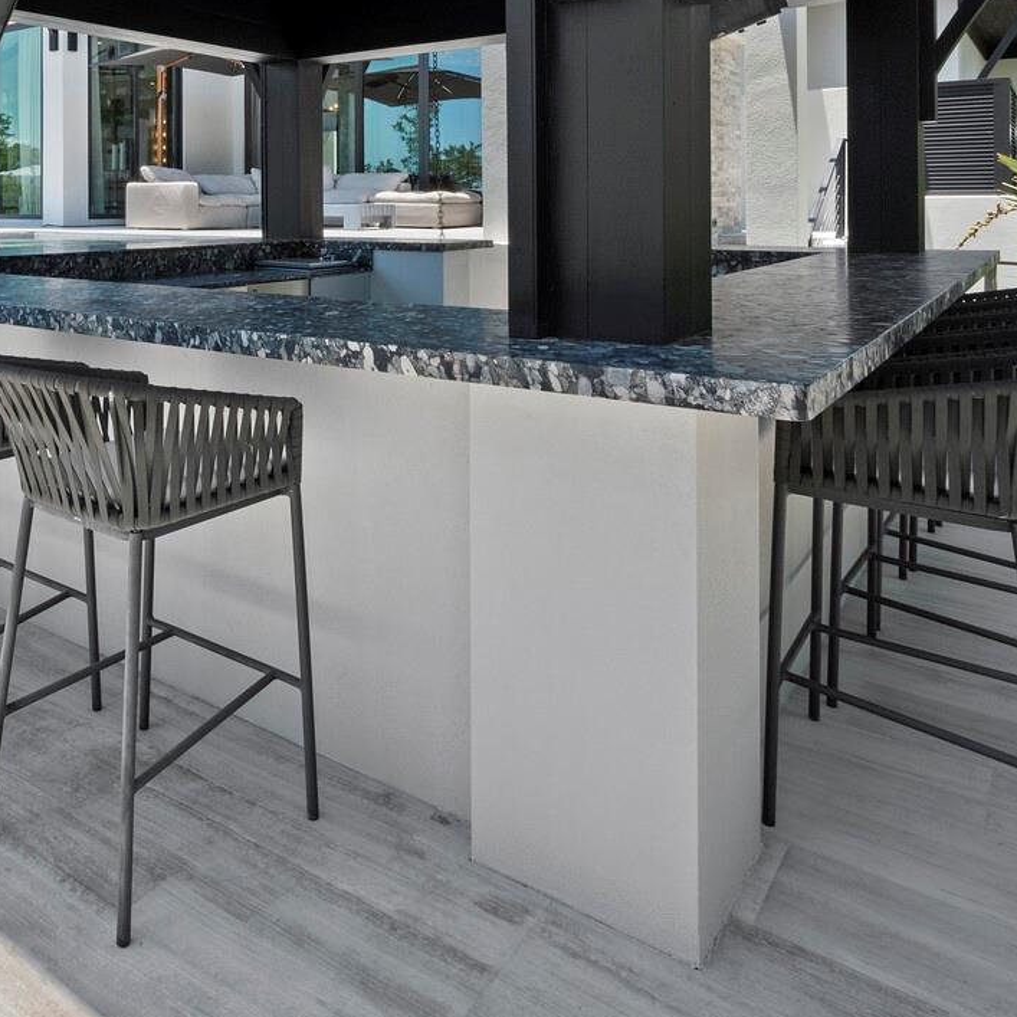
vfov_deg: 53.1
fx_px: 931
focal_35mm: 28
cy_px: 187
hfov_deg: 54.4
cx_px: 246
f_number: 11
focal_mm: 7
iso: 320
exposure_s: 1/100
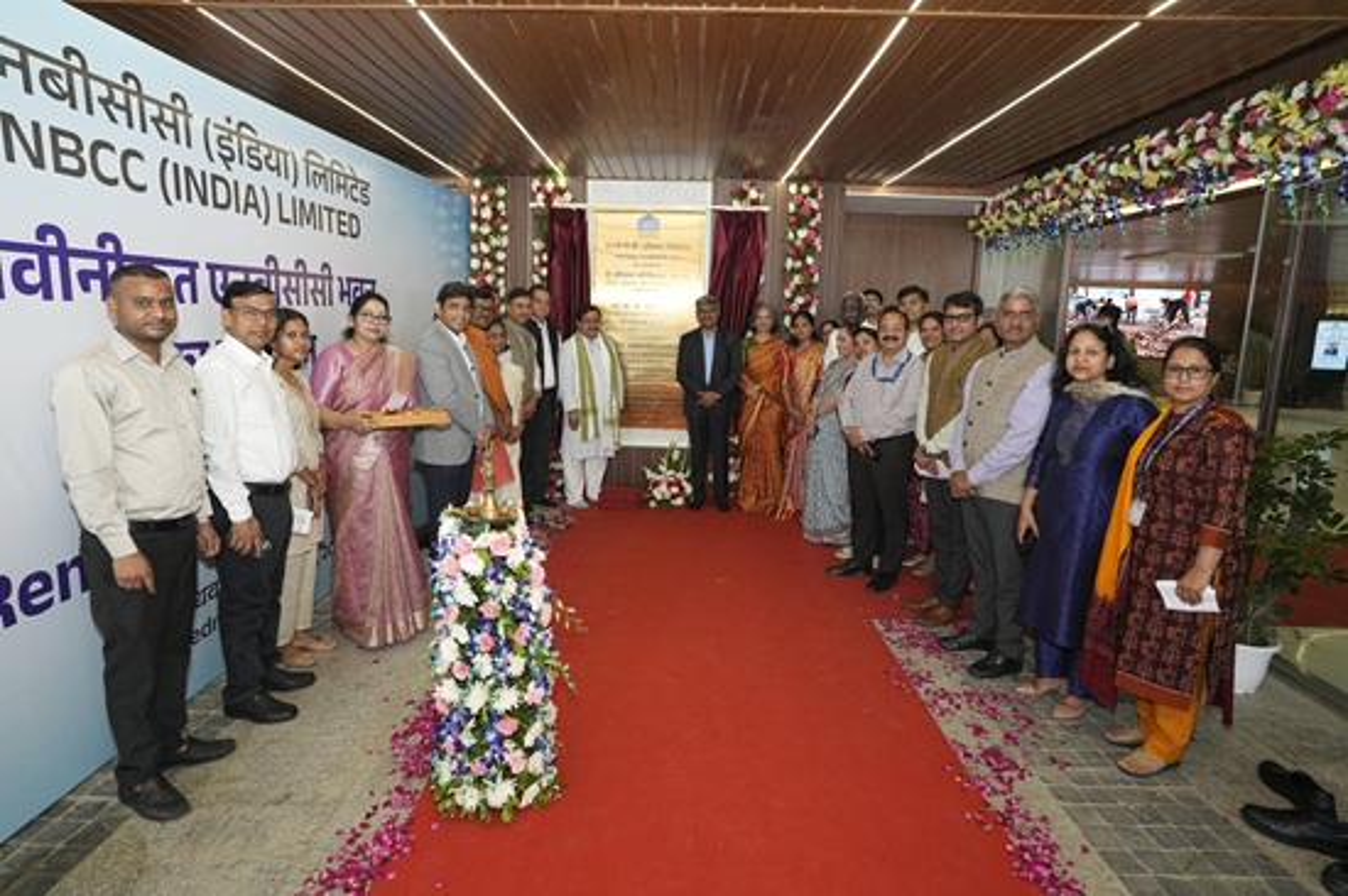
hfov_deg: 86.9
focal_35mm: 19
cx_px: 674
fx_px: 711
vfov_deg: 64.5
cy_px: 448
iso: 1250
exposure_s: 1/200
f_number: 4
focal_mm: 19
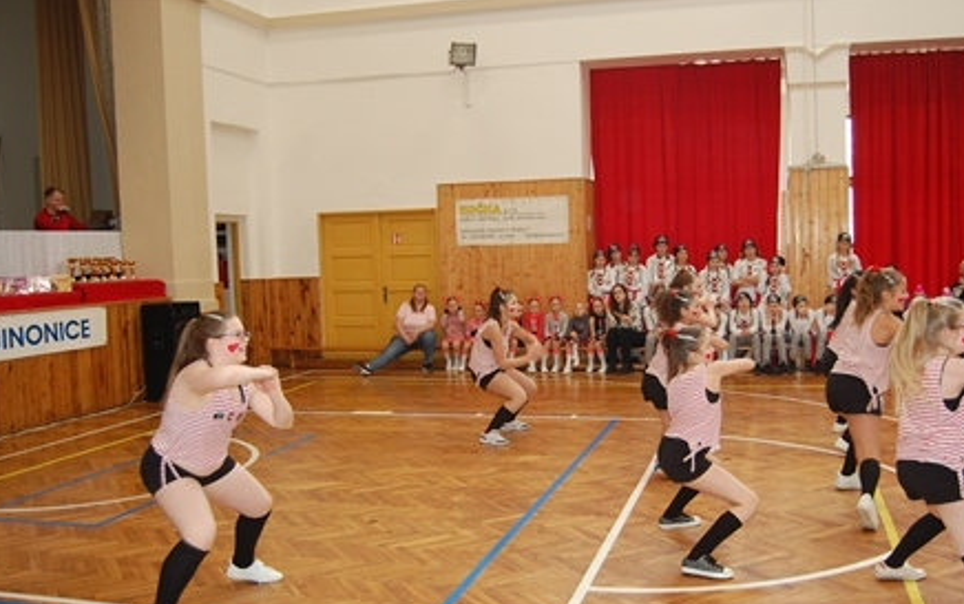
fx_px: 920
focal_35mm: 35
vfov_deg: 36.3
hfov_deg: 55.2
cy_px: 327
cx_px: 524
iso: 400
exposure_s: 1/60
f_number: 3.8
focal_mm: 20
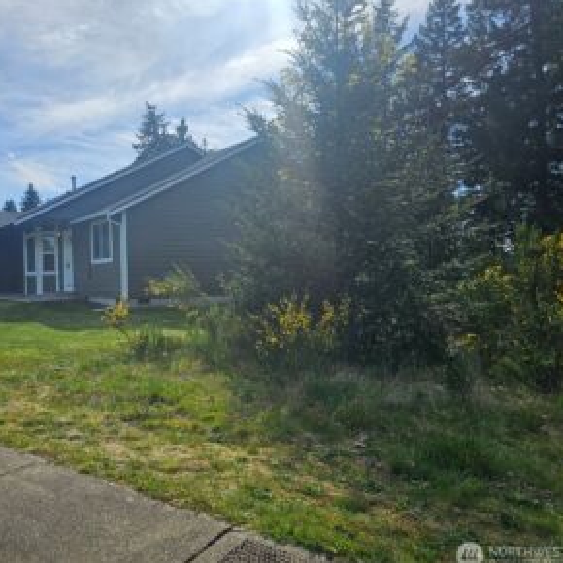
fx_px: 515
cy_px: 283
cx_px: 194
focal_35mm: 28
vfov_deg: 57.3
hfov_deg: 56.2
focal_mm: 6.3
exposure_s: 1/1050
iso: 10
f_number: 1.7
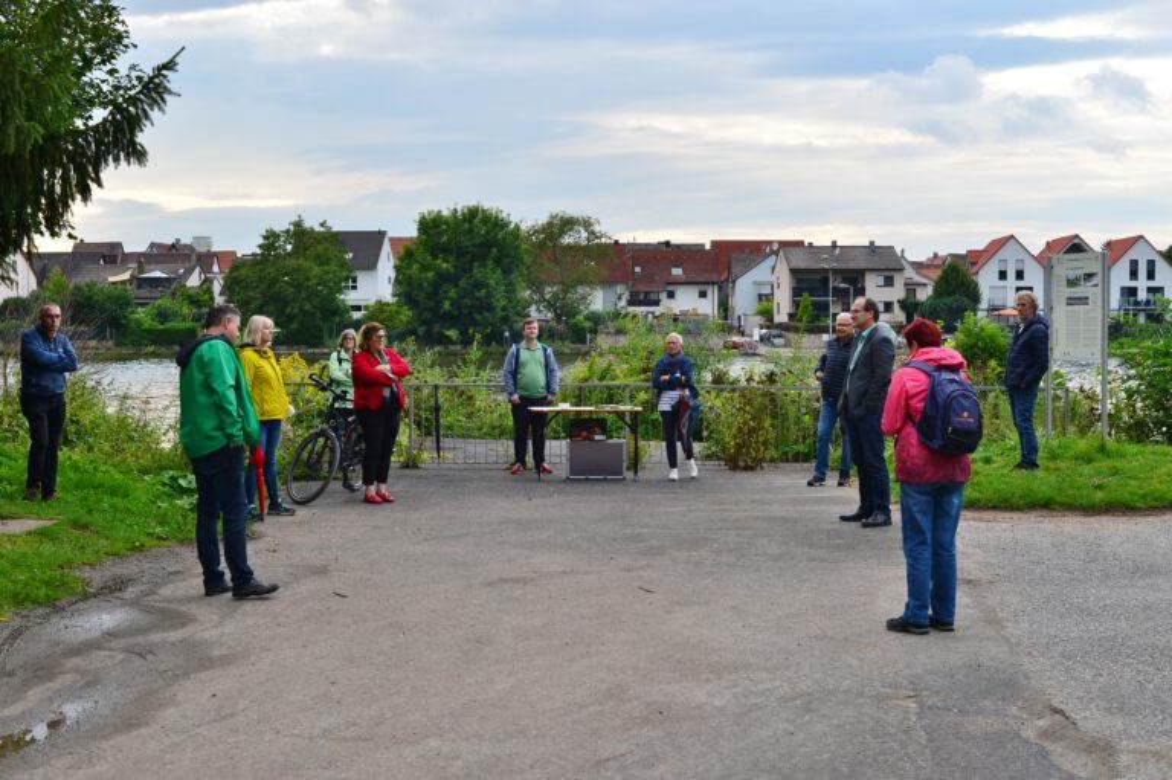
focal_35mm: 50
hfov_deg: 39.6
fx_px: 1627
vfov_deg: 27.0
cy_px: 390
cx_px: 586
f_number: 7.1
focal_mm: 50
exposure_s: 1/200
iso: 200
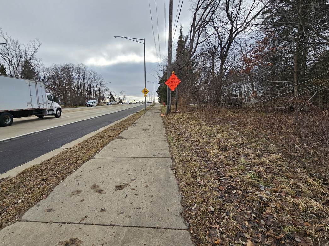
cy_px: 126
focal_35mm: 16
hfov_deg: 94.1
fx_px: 152
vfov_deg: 78.1
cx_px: 146
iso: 50
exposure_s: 1/1093
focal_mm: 2.2
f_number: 2.2
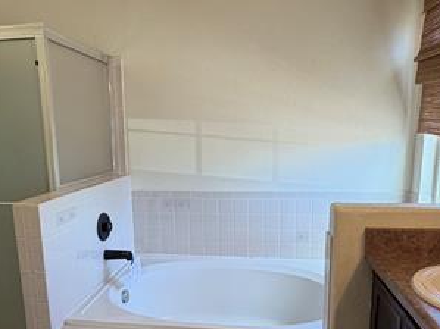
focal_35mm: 30
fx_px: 381
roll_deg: +0.9
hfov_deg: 59.9
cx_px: 202
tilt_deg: -11.3
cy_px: 199
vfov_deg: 46.5
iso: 200
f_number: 2.2
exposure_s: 1/120
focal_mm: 2.22
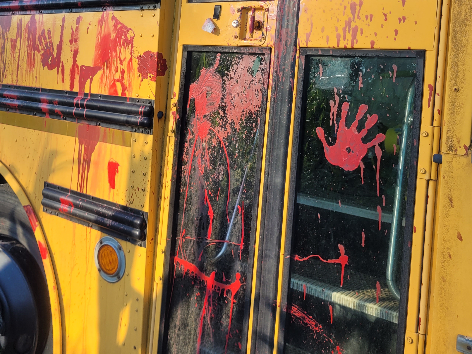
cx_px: 153
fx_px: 559
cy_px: 83
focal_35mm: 41
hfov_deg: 45.0
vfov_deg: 34.3
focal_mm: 5.4
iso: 40
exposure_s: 1/542
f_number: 1.8
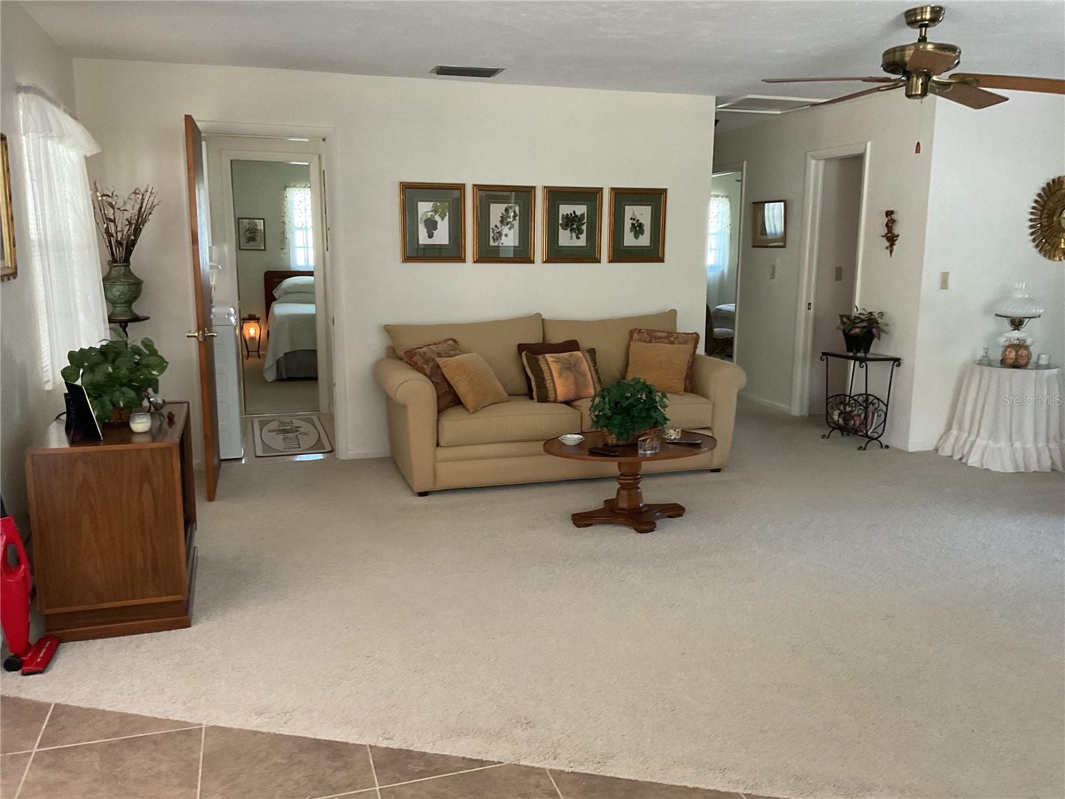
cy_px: 400
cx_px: 532
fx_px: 892
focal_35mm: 29
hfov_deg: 61.7
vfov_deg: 48.2
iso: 250
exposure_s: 1/60
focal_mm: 3
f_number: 1.8
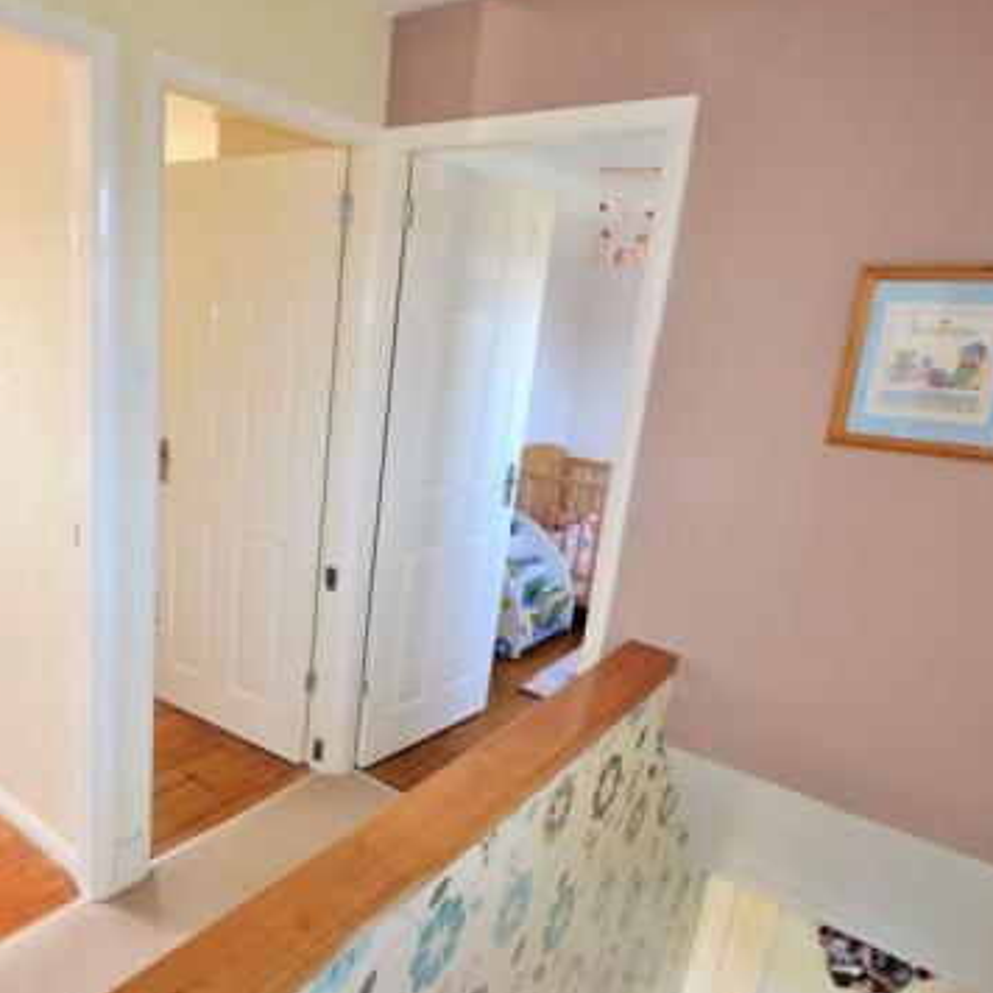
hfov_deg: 59.9
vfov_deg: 61.3
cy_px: 531
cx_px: 331
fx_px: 837
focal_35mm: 26
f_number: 3.5
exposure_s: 1/60
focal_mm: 11
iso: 500
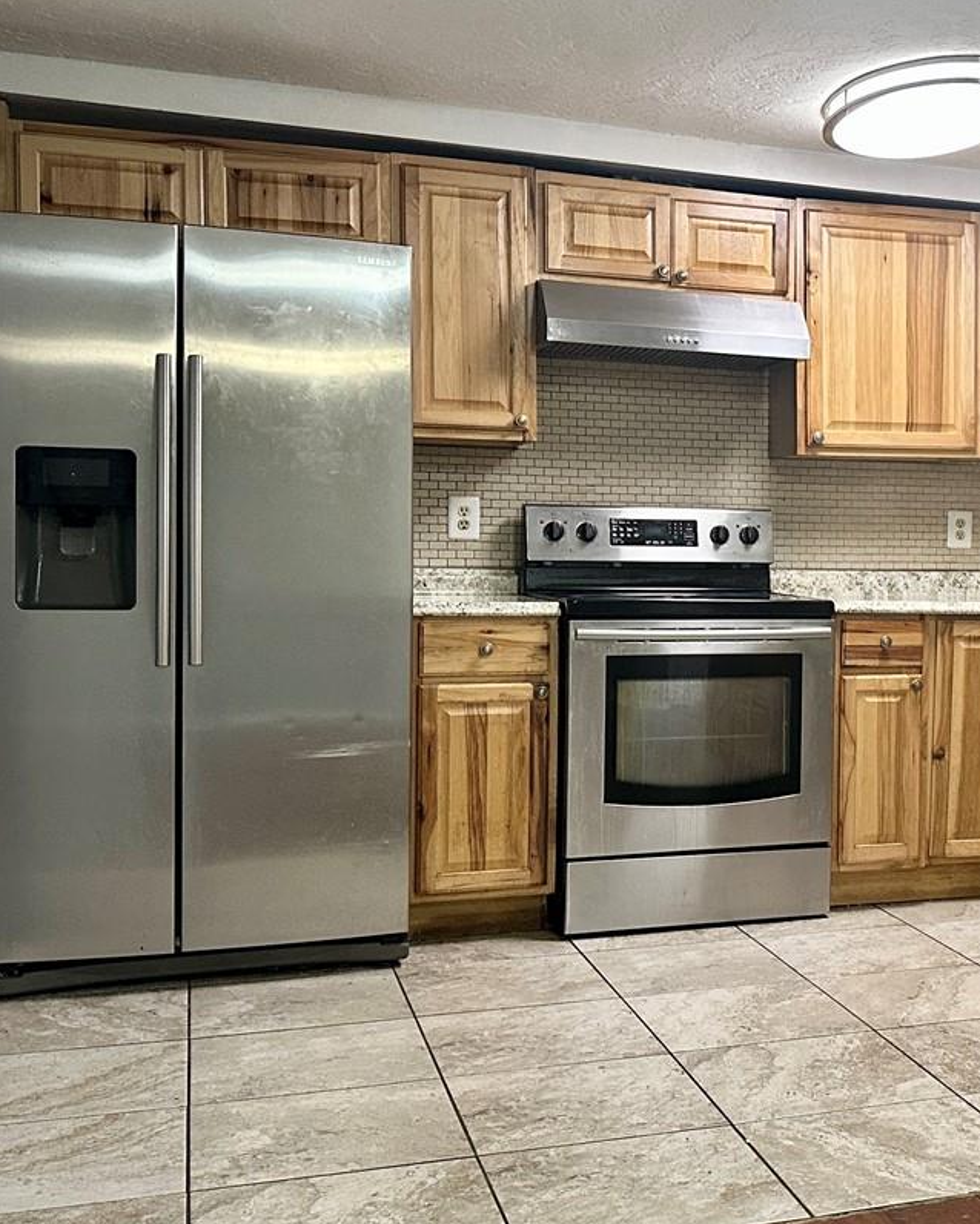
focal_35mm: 47
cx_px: 929
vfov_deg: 39.5
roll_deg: -1.4
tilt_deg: -2.2
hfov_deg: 30.3
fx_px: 1703
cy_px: 610
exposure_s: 1/60
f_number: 1.78
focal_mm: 6.86
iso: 320
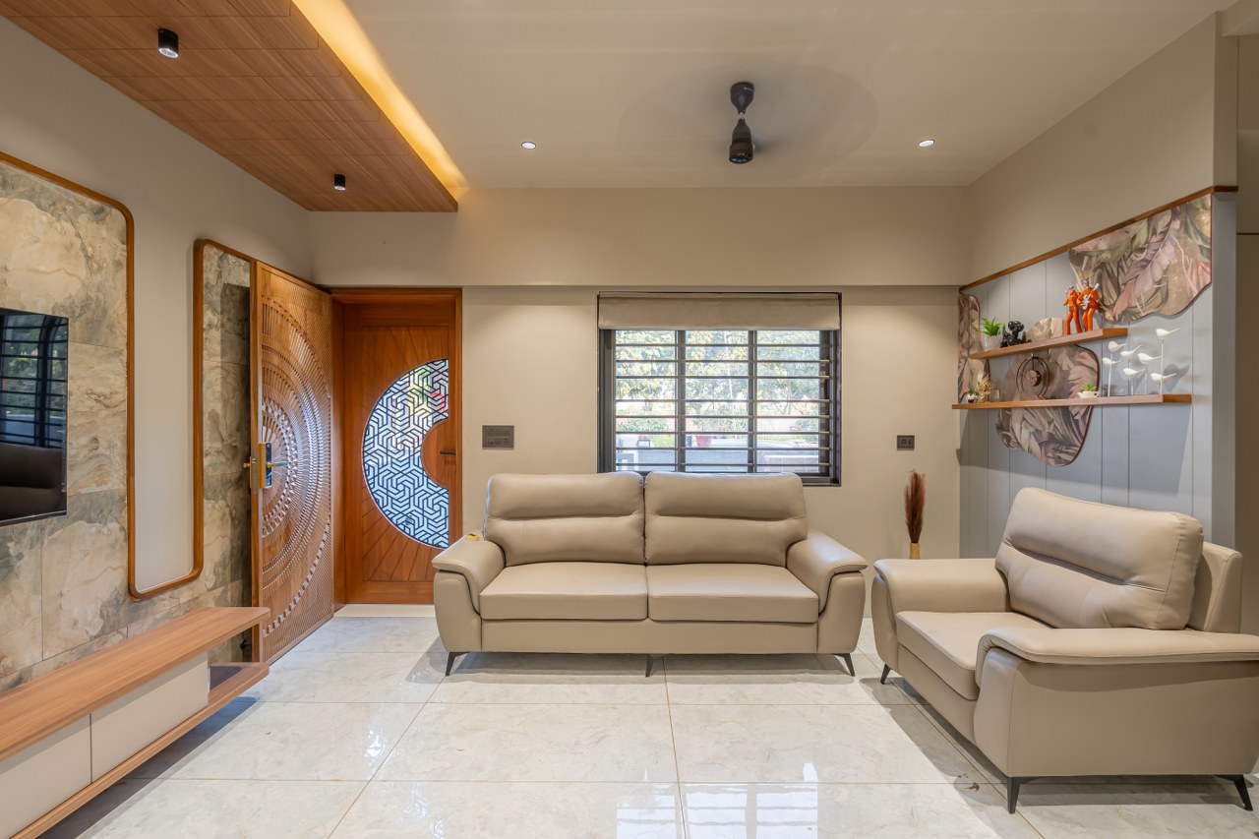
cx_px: 630
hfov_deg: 96.7
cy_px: 420
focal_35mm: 16
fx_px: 559
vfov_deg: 73.7
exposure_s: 1/40
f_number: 7.1
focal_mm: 16
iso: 160
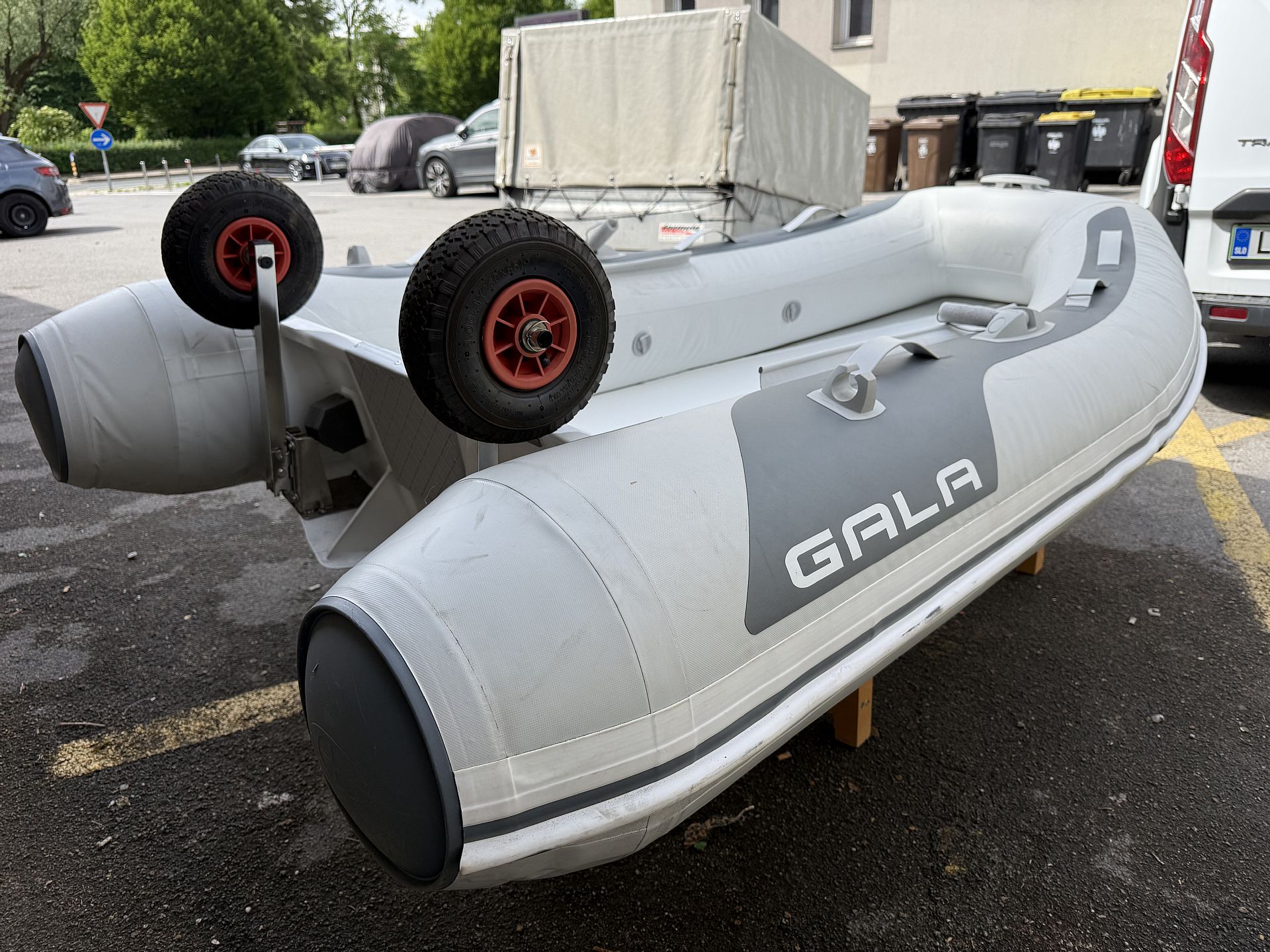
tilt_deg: -20.7
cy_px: 476
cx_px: 635
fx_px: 881
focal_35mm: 24
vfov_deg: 56.8
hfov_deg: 71.6
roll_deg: +2.1
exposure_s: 1/2370
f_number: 1.78
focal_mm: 6.76
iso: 80
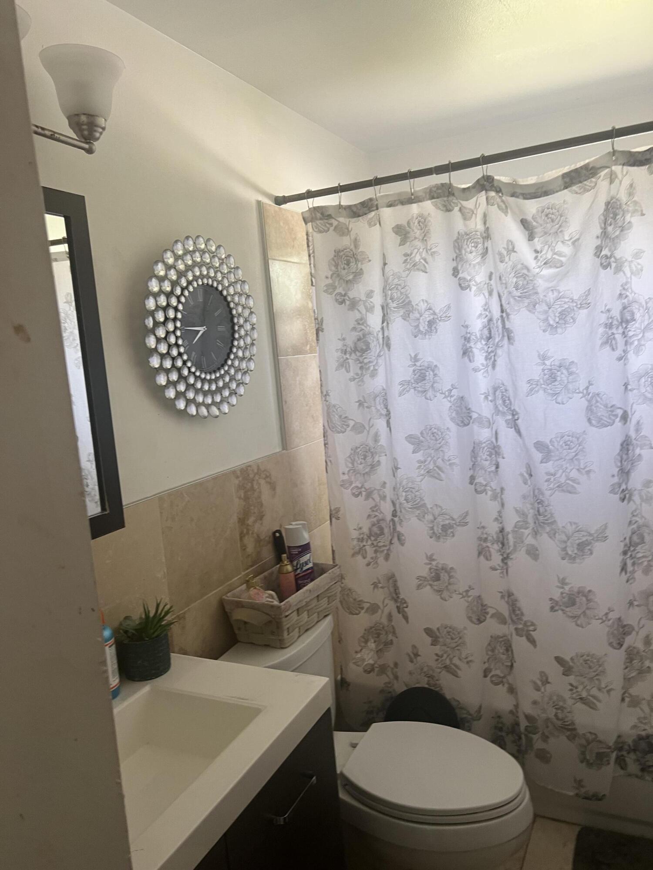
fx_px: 654
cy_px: 435
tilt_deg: -6.9
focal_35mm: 26
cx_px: 326
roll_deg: +4.8
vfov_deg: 67.3
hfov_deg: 53.1
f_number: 1.5
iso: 100
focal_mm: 5.7
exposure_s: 1/60
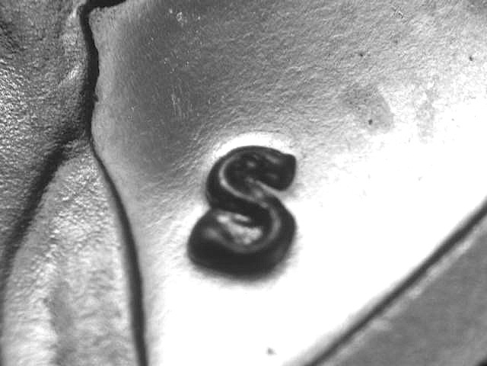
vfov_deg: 10.3
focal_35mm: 144
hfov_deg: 13.7
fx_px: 2026
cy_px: 183
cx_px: 244
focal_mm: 29.9
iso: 100
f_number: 4.9
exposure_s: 1/27.1
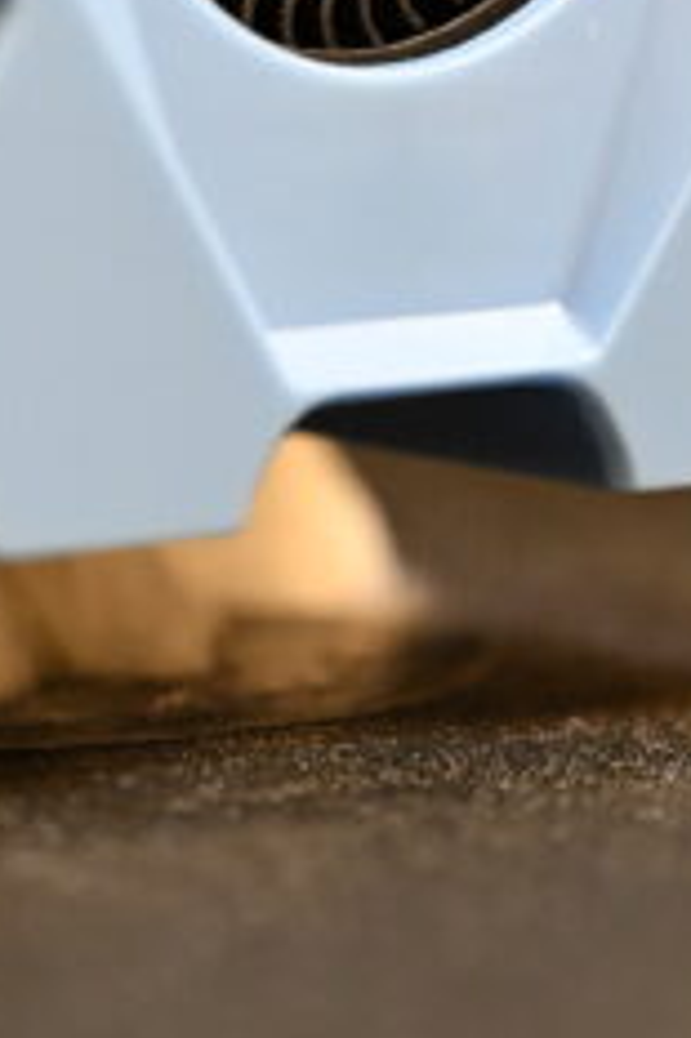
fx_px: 14993
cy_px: -423
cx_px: -31
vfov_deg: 4.0
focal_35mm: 520
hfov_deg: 2.6
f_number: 3.2
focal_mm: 105
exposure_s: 1/125
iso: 1800
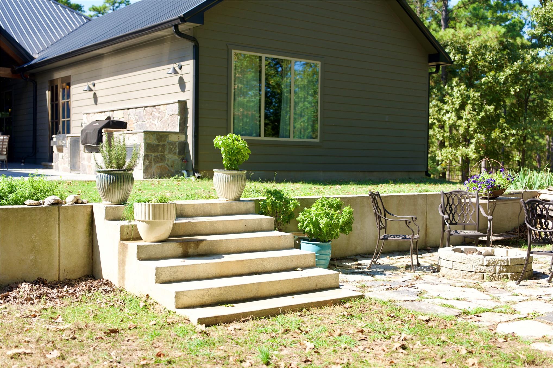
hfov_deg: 47.4
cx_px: 276
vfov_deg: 32.6
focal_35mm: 41
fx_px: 630
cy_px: 184
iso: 100
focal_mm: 41
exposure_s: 1/800
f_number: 2.2
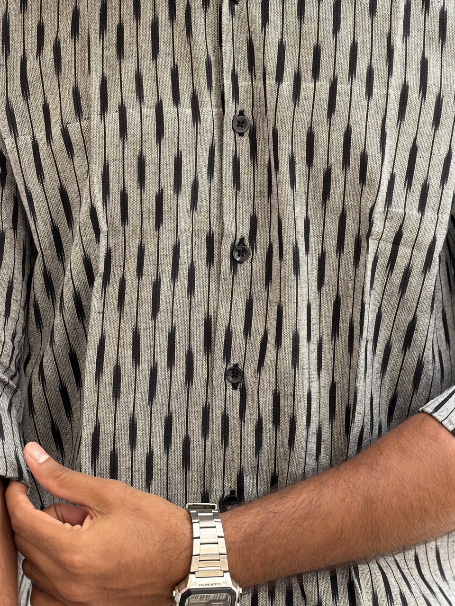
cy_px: 303
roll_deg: -0.9
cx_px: 228
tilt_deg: -8.5
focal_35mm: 100
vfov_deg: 19.6
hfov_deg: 14.8
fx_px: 1753
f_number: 2.8
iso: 80
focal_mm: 16.89
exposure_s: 1/163
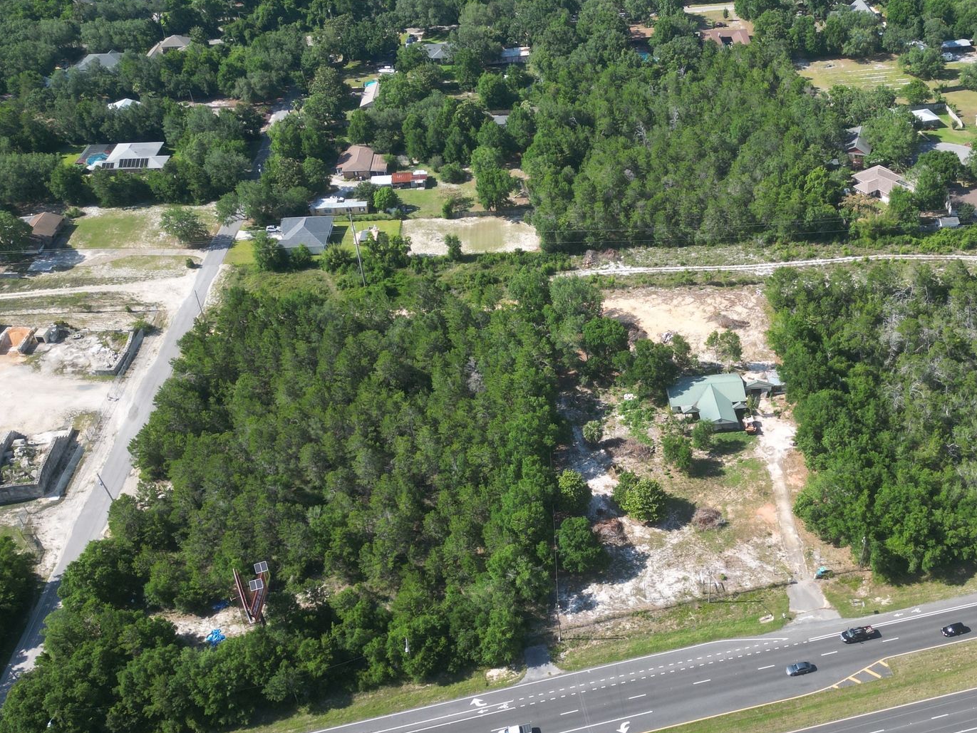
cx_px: 621
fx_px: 988
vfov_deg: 40.6
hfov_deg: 52.0
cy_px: 434
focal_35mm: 35
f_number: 1.7
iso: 140
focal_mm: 6.72
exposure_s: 1/1600
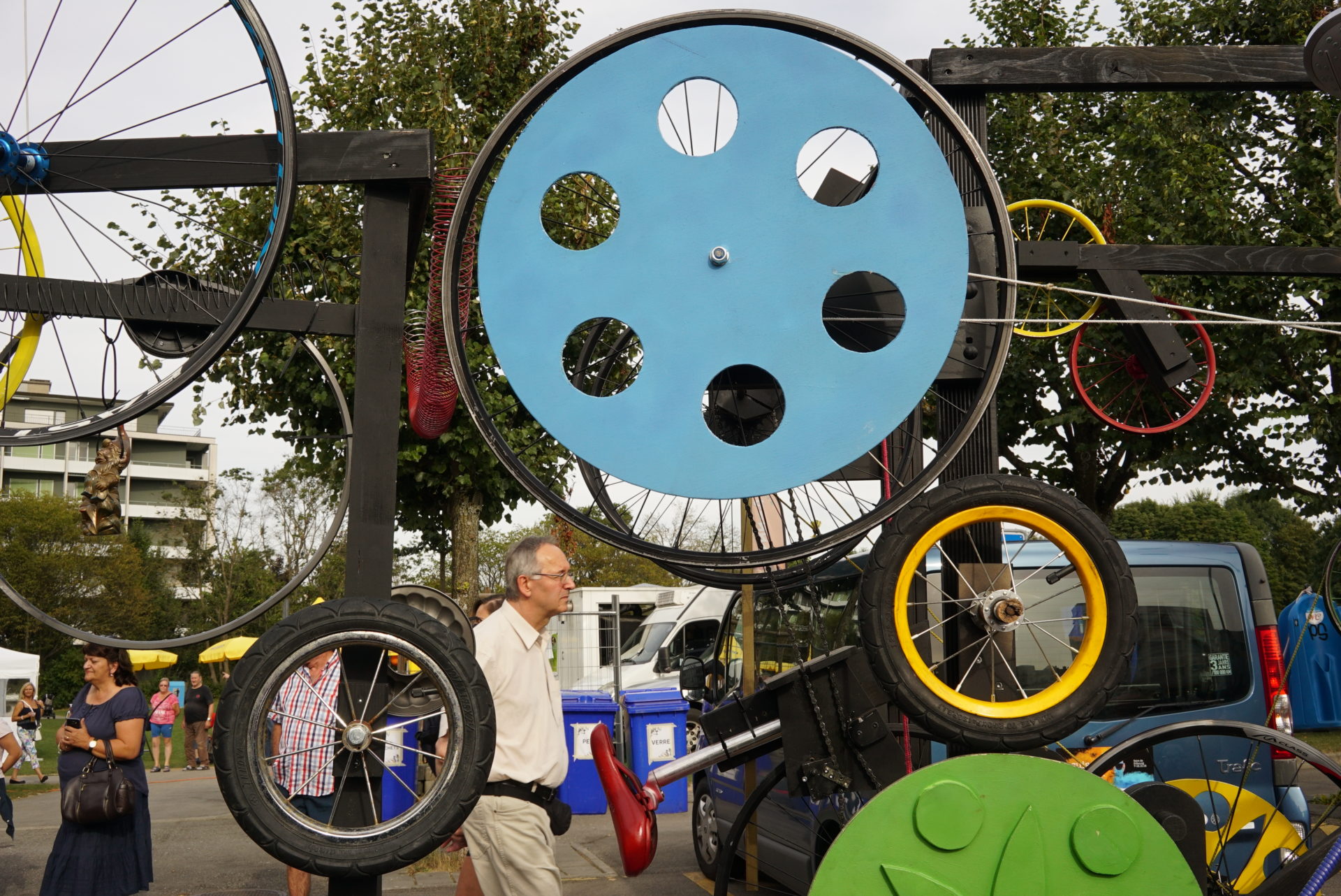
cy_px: 448
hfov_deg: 54.4
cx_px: 670
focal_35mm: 35
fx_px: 1304
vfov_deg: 37.9
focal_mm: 35
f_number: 16
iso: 400
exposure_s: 1/160
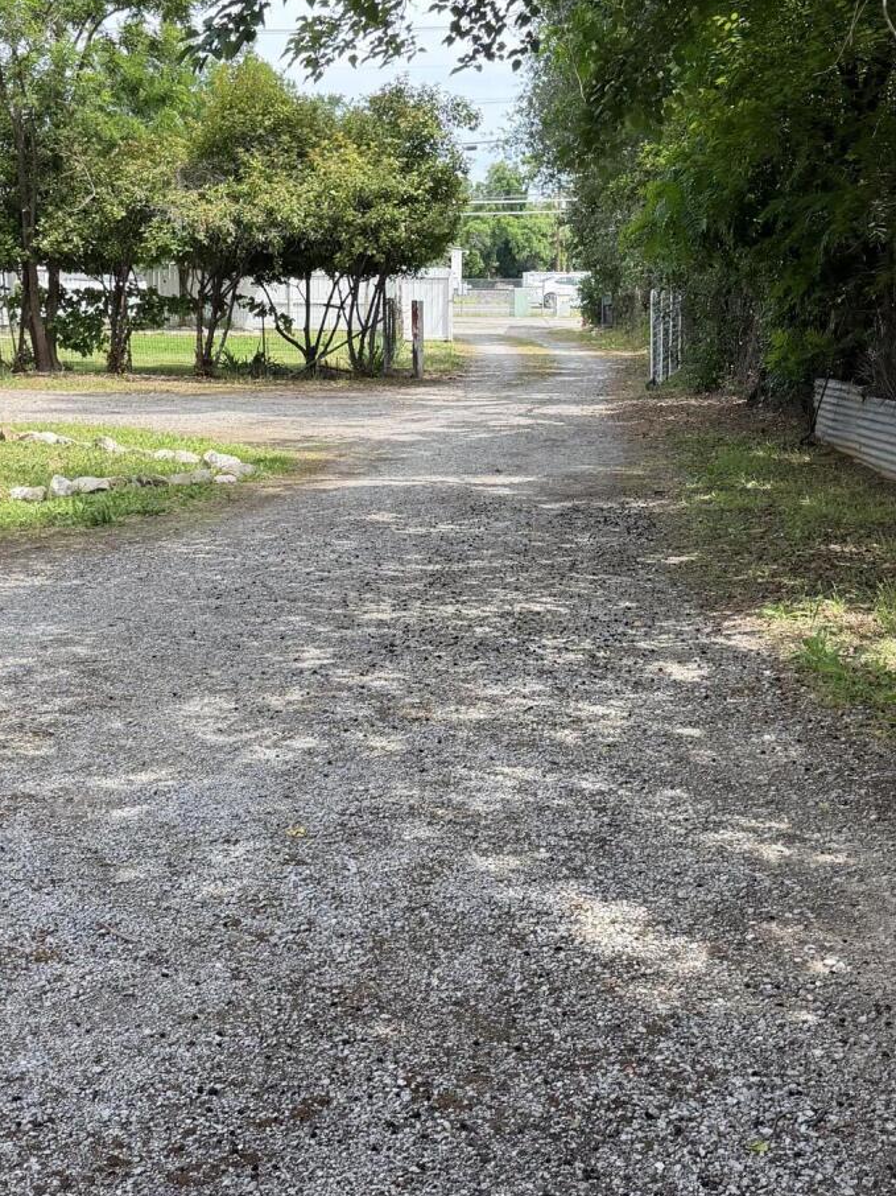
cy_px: 686
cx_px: 451
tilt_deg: -11.2
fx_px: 1830
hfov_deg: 27.5
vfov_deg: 36.1
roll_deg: -0.2
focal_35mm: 53
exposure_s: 1/1553
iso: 100
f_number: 1.78
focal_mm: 6.76
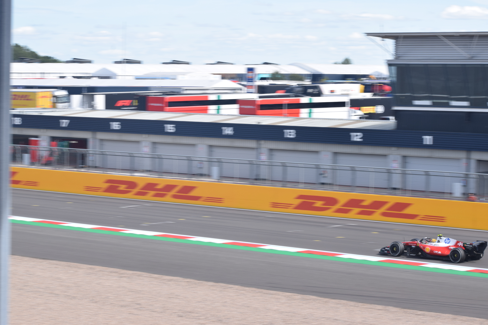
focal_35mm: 117
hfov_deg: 17.5
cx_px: 244
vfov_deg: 11.7
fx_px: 1586
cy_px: 162
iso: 400
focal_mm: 78
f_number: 13
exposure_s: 1/250
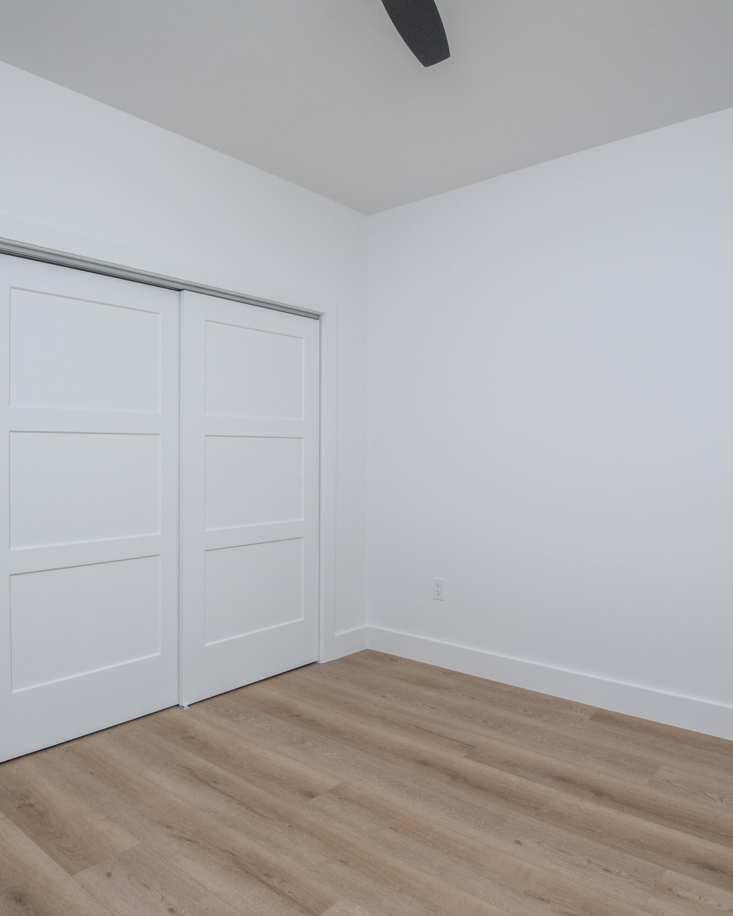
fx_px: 624
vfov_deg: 72.6
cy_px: 457
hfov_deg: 60.9
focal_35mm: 23
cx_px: 376
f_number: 9
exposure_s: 1/250
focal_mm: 16
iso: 400
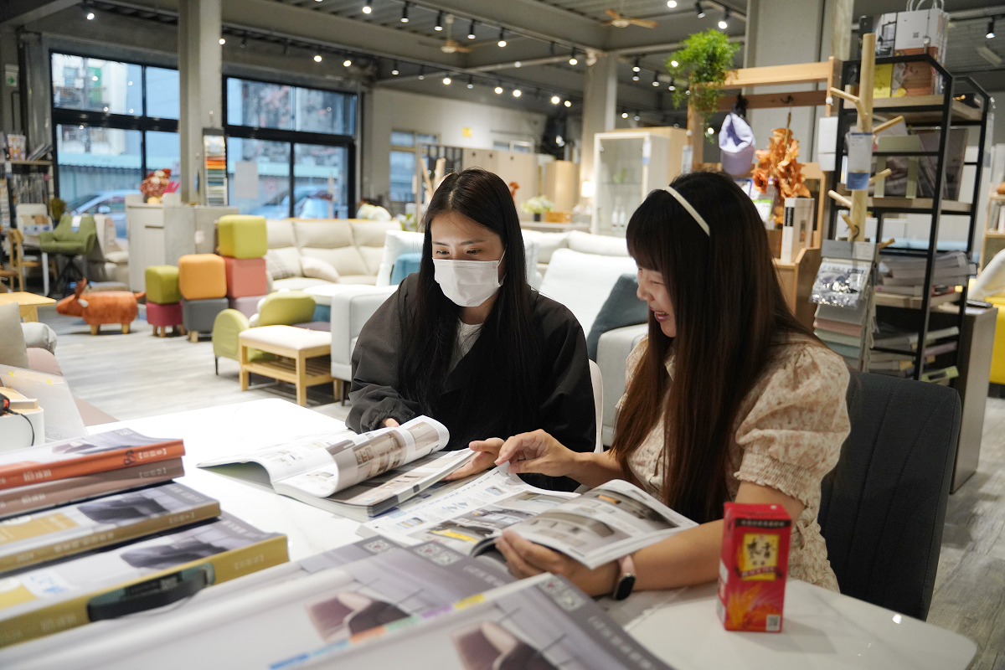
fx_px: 782
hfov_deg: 65.5
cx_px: 502
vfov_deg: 46.4
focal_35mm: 28
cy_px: 335
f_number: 2.8
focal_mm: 28
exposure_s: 1/160
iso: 2500
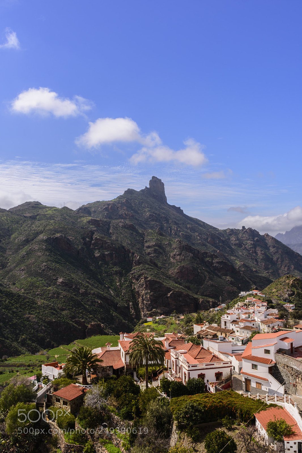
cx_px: 151
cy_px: 226
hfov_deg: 38.3
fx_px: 434
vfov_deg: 55.1
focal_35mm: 34
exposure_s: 1/320
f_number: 9
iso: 100
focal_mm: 23
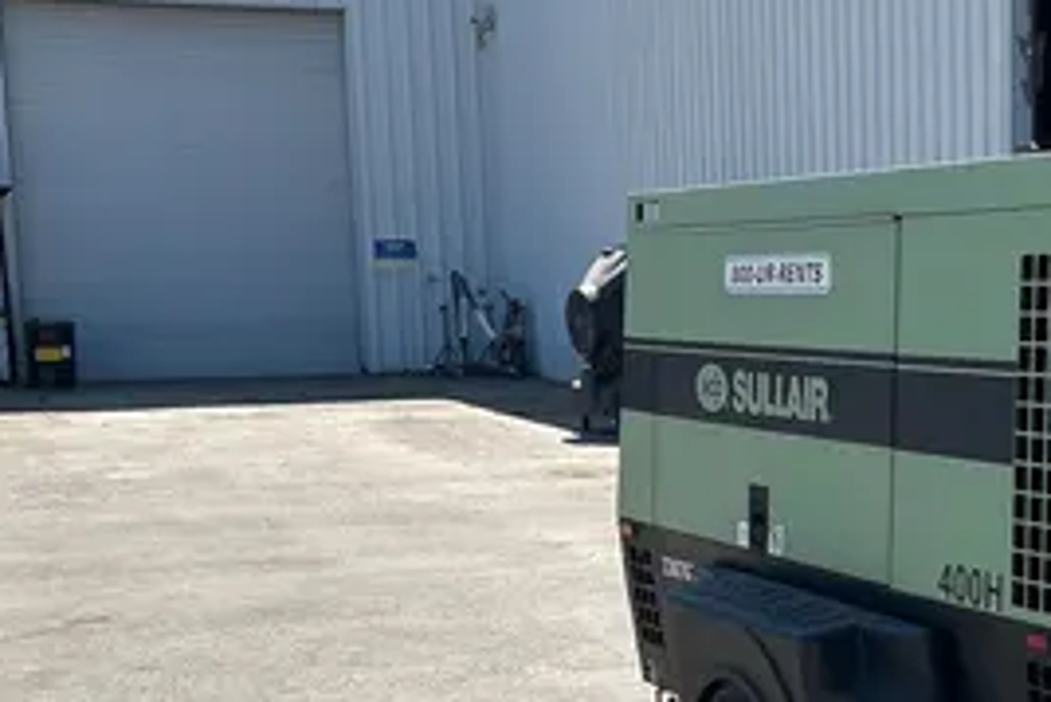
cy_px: 637
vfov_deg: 18.1
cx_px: 992
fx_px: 2161
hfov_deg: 26.2
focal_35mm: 74
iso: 50
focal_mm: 5.7
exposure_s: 1/3460
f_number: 1.5
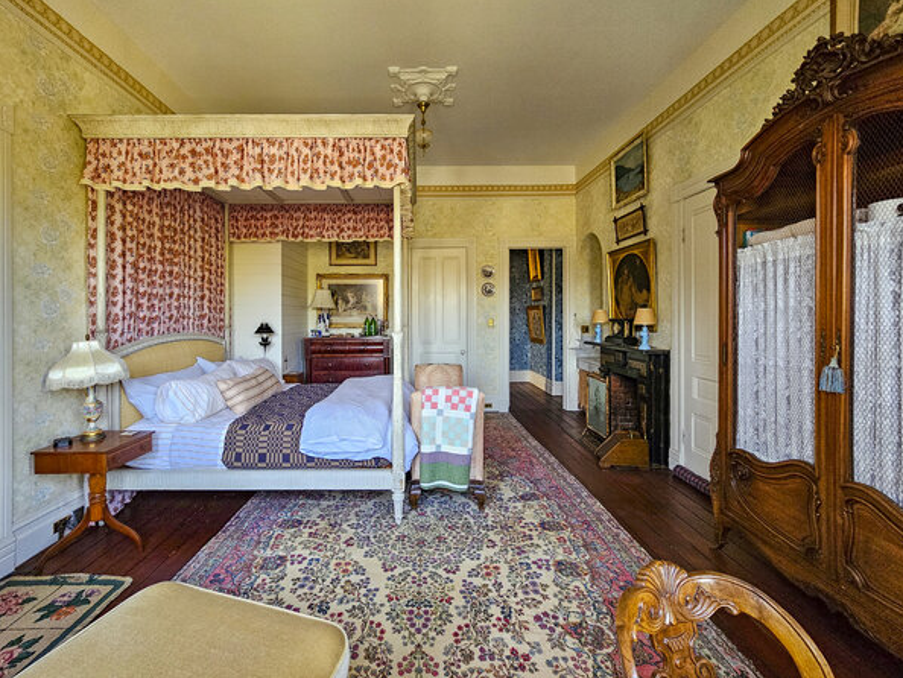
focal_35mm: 14
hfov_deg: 101.9
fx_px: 365
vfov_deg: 85.7
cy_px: 325
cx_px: 424
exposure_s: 1/75
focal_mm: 2.2
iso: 500
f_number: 2.2
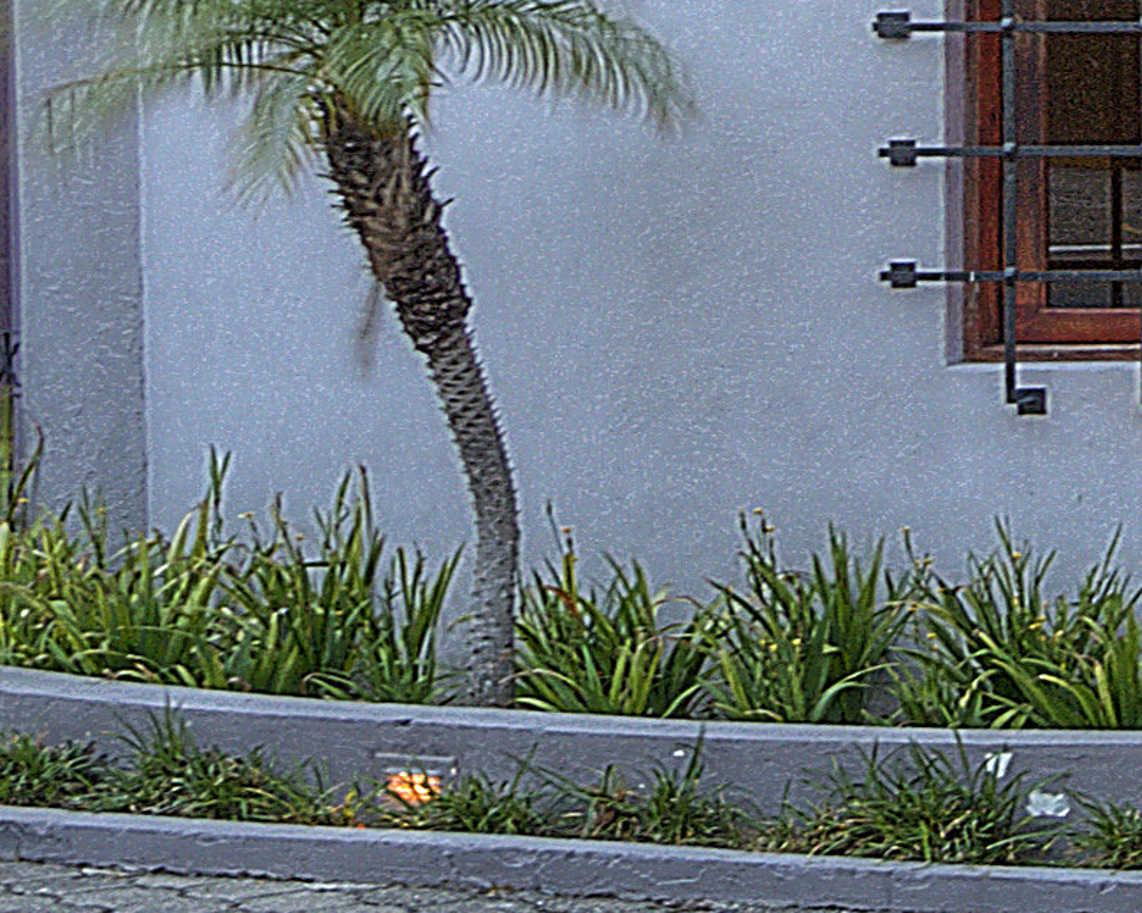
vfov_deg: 8.4
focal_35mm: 166
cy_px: -1426
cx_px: 4326
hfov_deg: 8.1
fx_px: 5609
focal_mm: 19
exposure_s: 1/2.5
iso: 500
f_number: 14
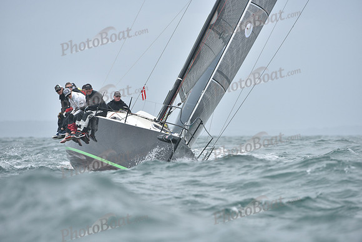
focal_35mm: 400
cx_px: 181
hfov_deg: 5.2
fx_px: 4023
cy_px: 121
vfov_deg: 3.4
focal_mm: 400
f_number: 6.3
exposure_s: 1/1000
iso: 320
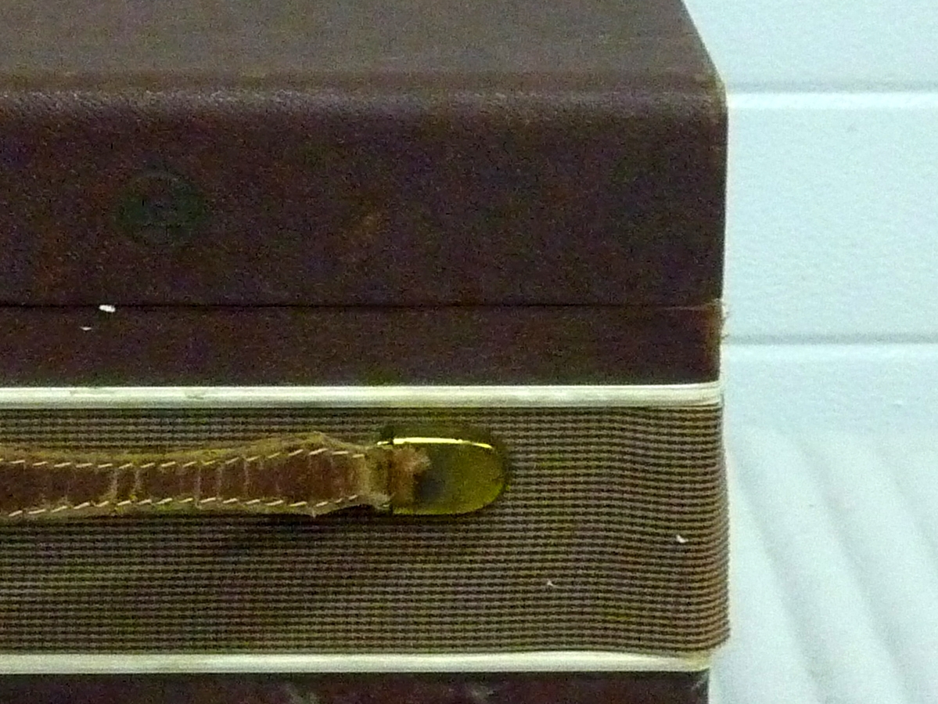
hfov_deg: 10.2
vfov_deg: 7.7
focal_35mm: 193
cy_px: 347
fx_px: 5229
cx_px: 169
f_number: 4
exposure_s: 1/25
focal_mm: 10.3
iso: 800
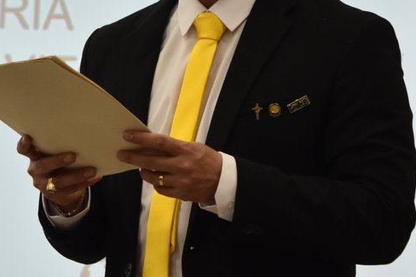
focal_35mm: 387
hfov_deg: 5.3
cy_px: -23
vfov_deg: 3.5
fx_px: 4473
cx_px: 166
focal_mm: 105
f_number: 5.6
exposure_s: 1/125
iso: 800
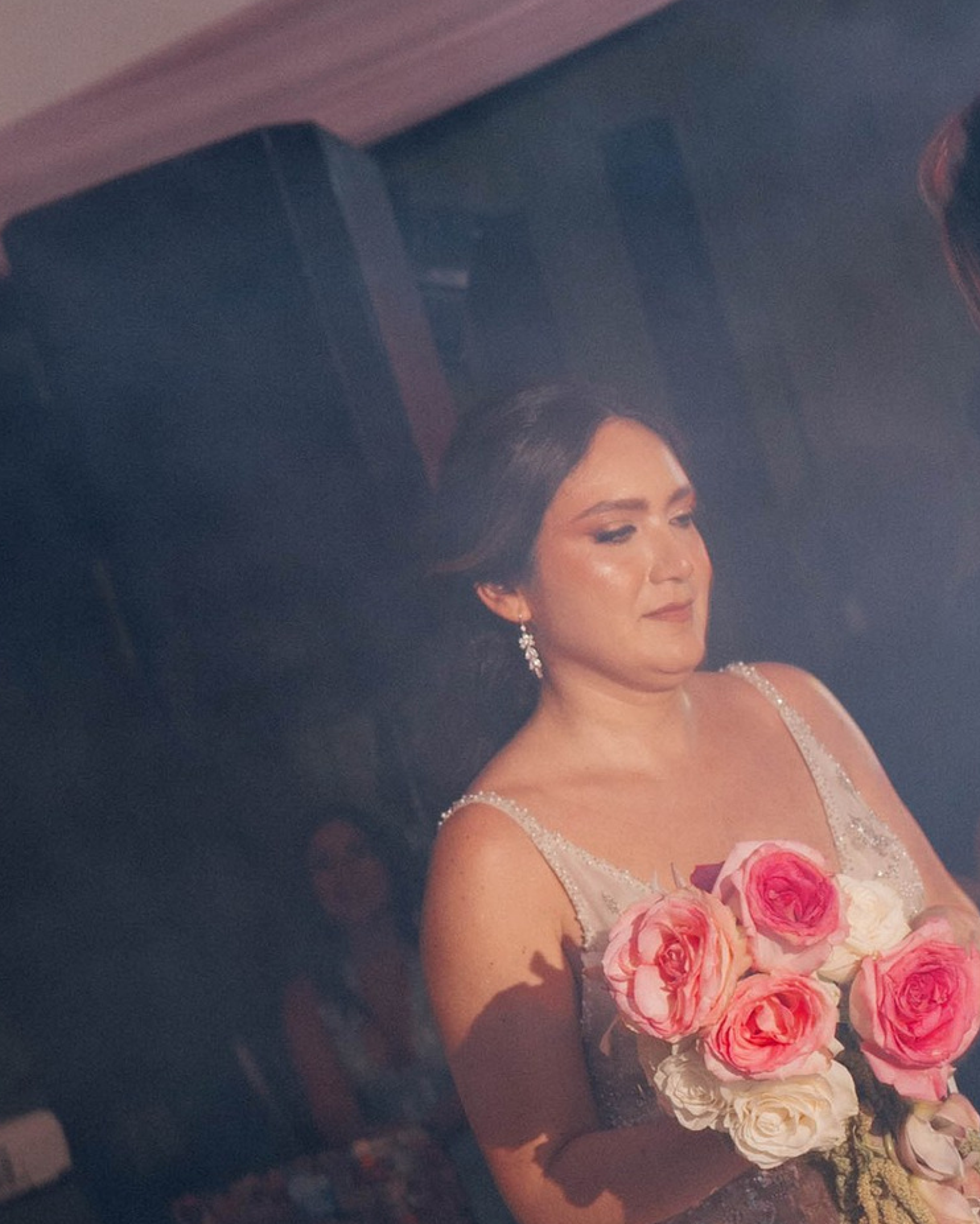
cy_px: 996
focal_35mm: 136
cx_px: 1238
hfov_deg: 11.1
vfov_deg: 14.1
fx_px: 4929
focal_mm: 35
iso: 500
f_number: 2.8
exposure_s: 1/200
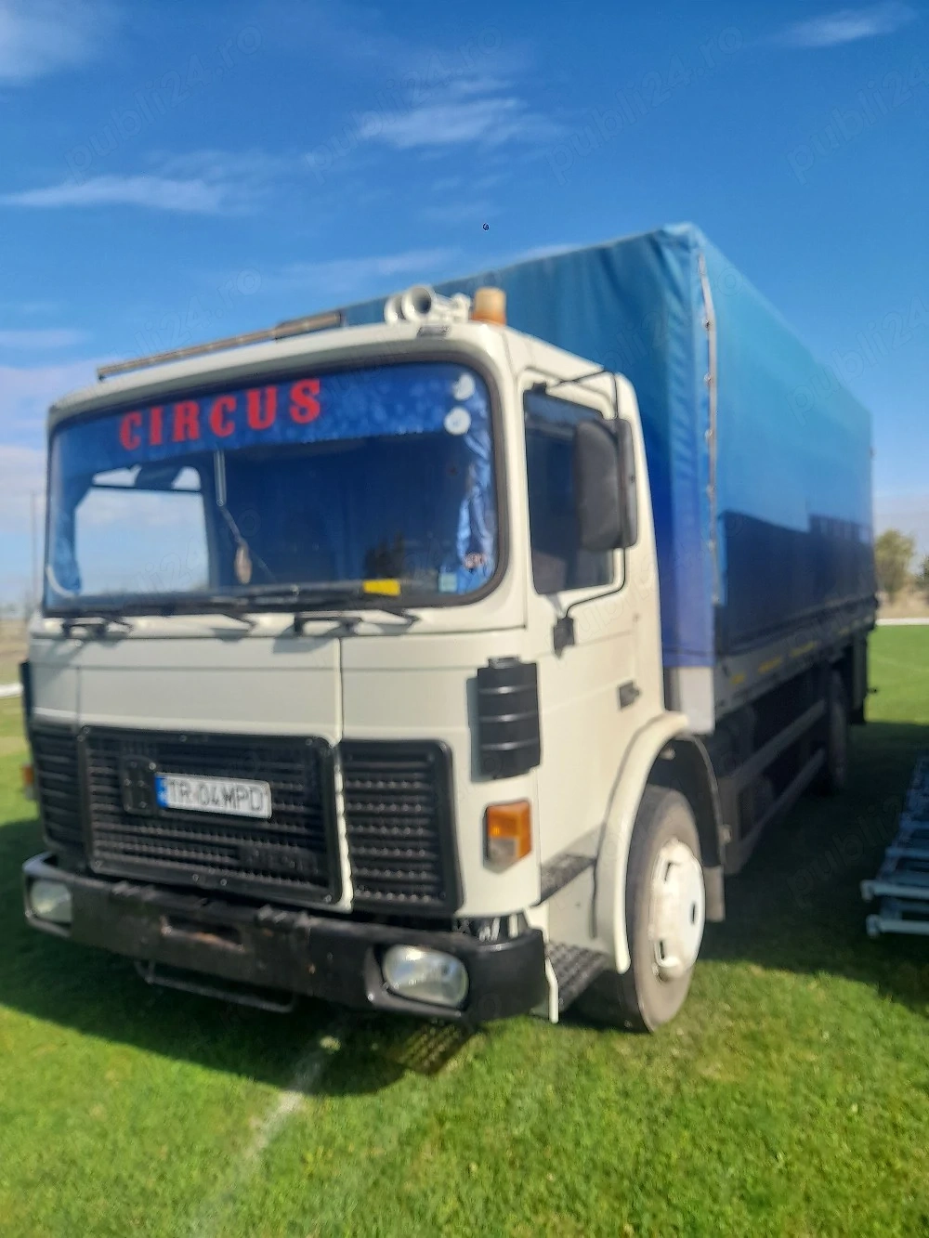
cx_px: 464
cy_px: 619
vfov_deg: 69.4
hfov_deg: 54.9
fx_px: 894
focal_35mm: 25
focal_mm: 4.6
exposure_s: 1/667
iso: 20
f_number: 2
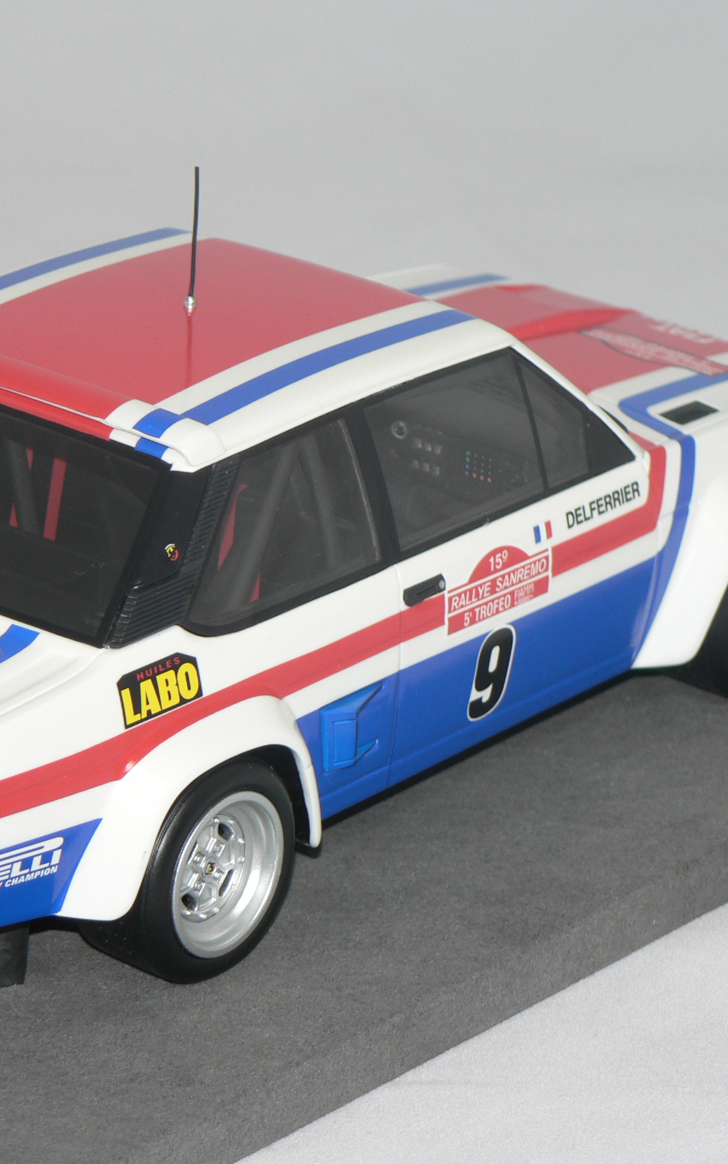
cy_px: 582
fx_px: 5841
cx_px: 171
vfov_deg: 11.4
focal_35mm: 184
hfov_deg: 7.1
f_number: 3.2
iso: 80
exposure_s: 1/60
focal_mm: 21.6
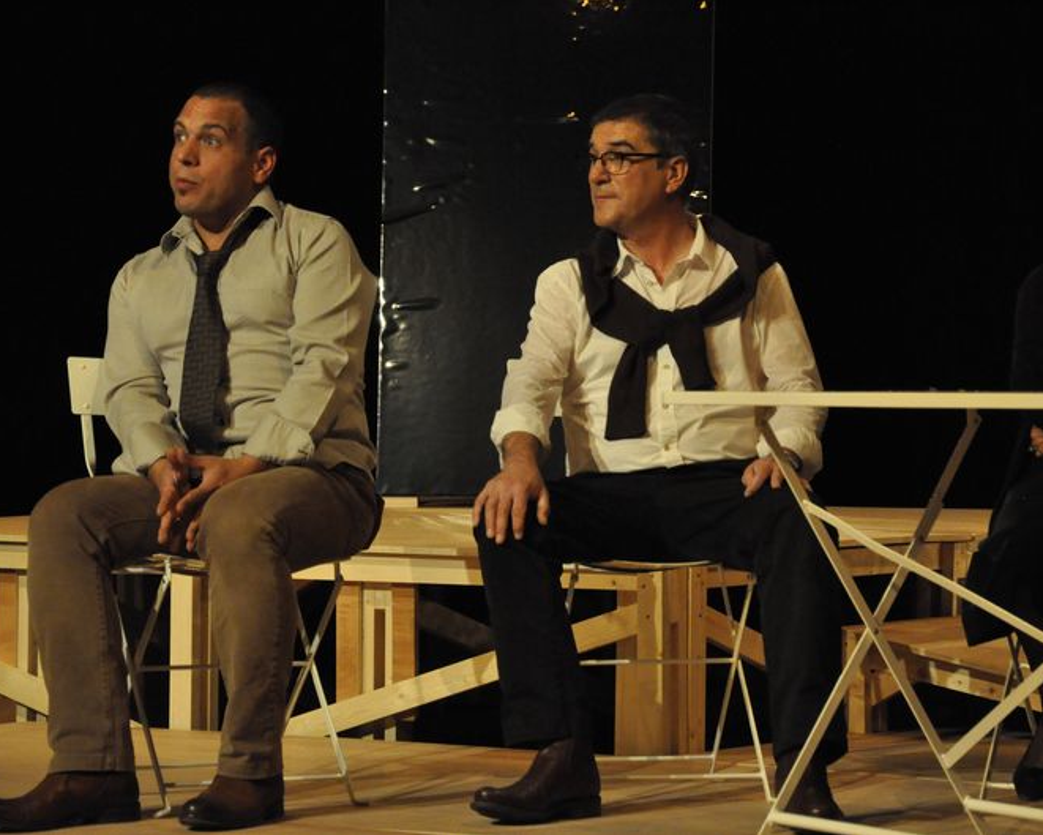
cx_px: 563
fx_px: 3938
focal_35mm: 128
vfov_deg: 12.1
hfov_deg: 15.1
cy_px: 418
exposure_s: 1/125
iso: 3200
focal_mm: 75
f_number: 6.7
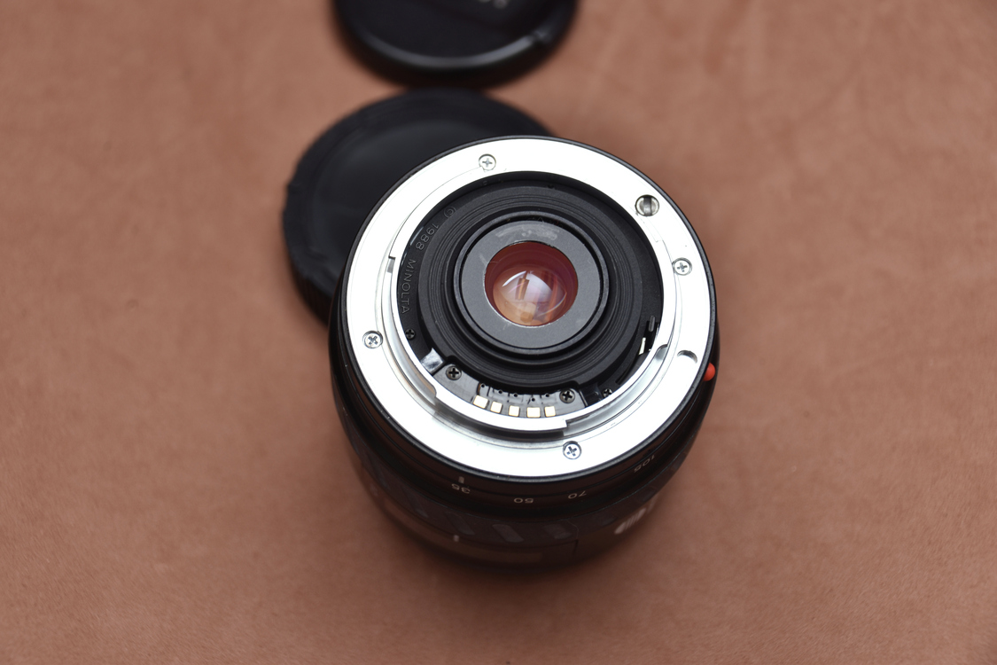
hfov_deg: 24.6
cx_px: 498
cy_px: 332
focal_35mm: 82
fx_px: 2285
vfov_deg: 16.6
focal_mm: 55
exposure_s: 1/80
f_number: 5
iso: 100
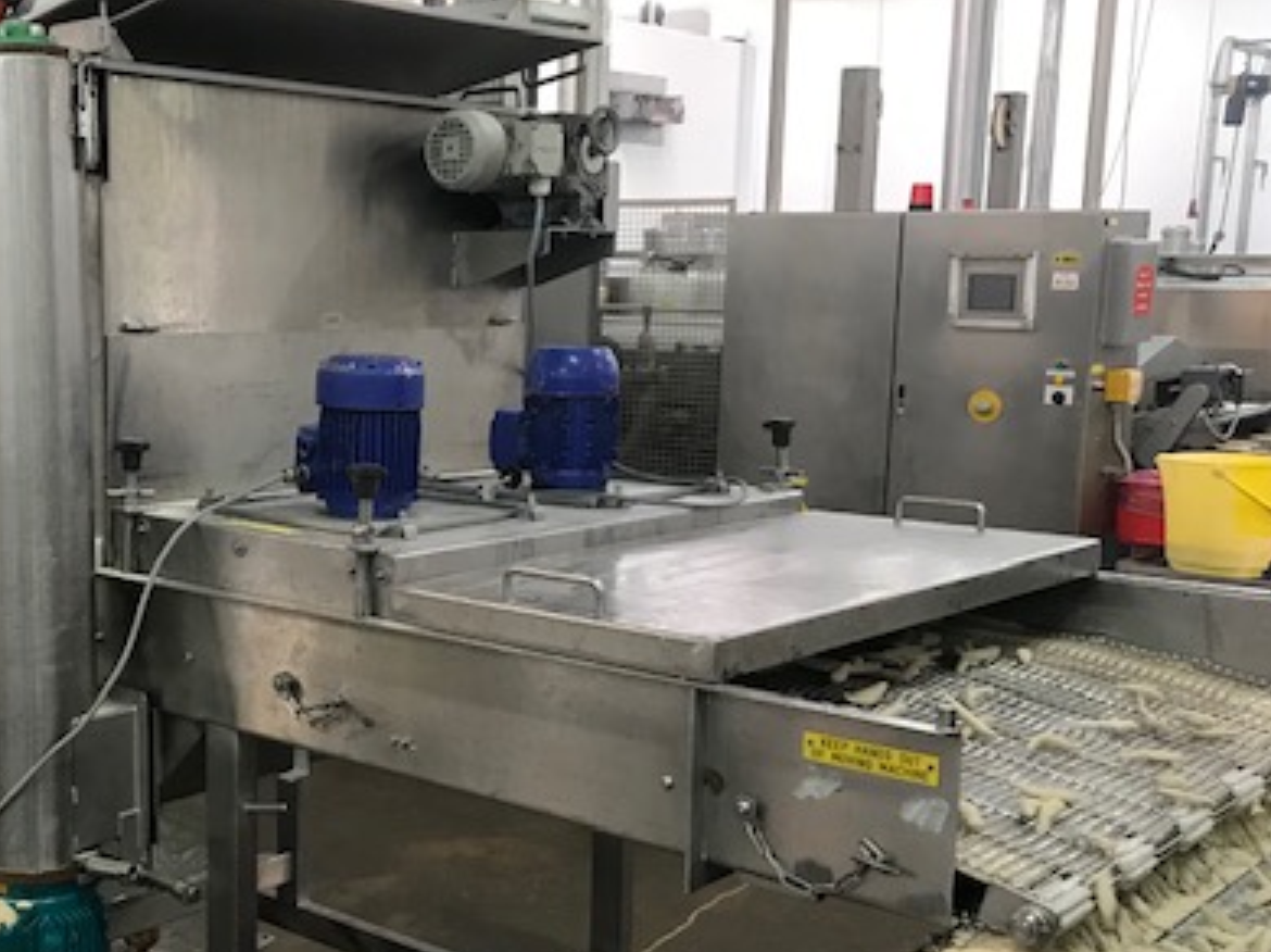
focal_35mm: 46
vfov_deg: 31.4
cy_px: 558
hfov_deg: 39.9
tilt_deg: -9.4
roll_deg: -0.8
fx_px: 1688
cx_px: 287
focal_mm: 3.99
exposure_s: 1/17
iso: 50
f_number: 1.8
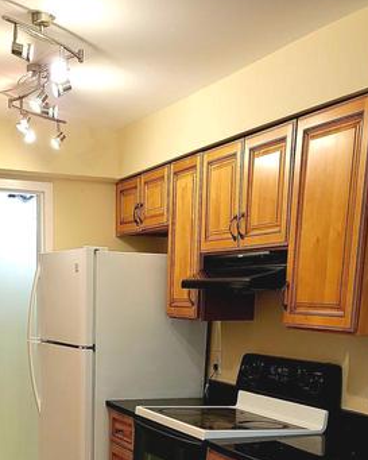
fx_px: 748
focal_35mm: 55
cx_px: 124
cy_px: 506
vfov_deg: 30.5
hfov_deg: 27.5
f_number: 1.8
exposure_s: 1/24
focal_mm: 7
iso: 100
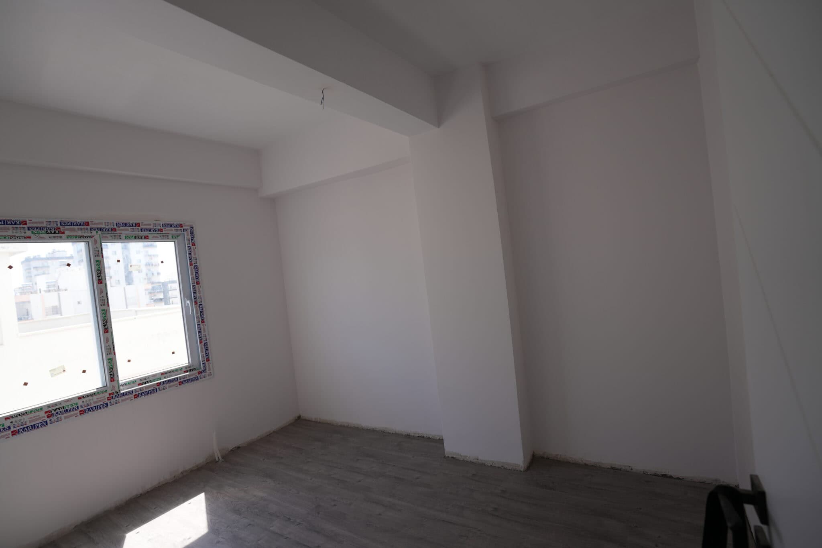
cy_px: 274
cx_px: 411
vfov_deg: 70.4
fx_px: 388
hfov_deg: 93.3
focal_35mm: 17
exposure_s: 1/200
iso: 100
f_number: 4
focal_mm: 17
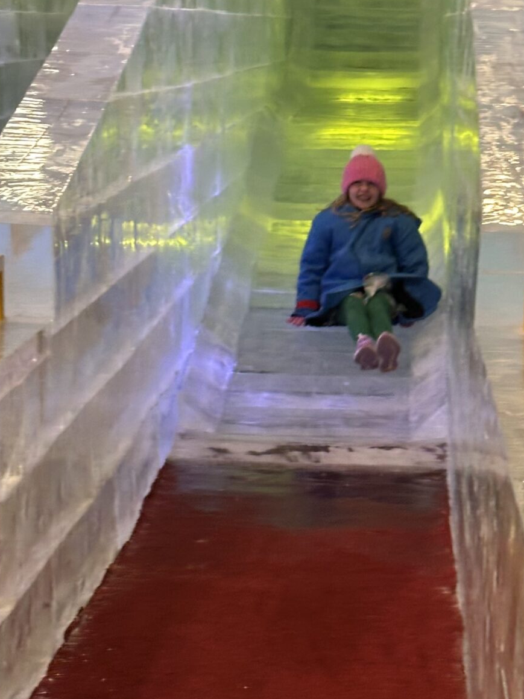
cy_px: 388
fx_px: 2140
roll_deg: +0.8
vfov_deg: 18.5
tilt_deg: -7.1
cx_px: 329
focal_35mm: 106
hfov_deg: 13.9
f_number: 1.78
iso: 100
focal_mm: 6.86
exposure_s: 1/60
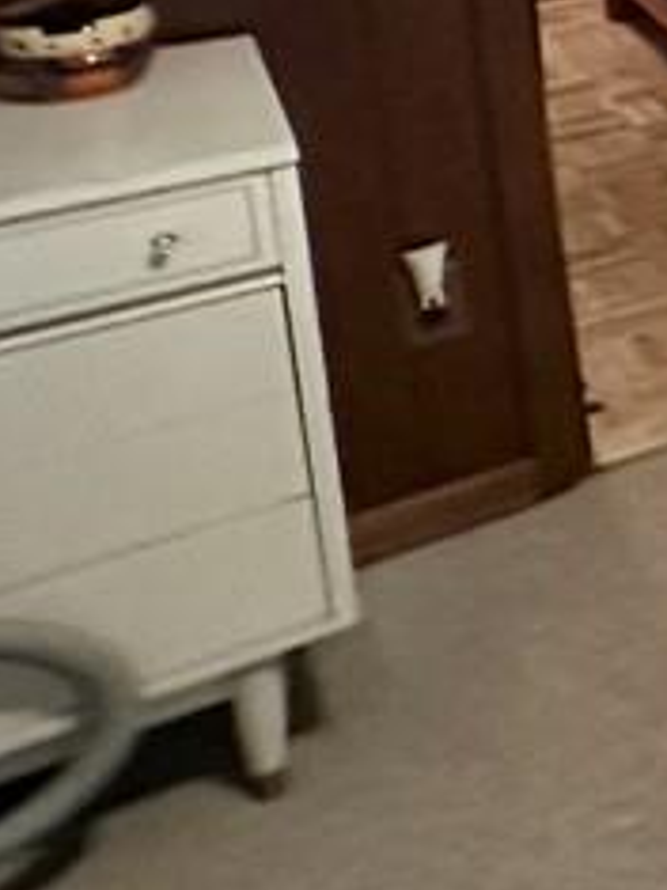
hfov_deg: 12.5
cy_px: -193
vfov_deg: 27.6
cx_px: 1868
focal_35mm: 61
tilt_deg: -10.0
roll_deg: -4.8
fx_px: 1569
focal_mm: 2.22
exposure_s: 1/60
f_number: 2.2
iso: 1000
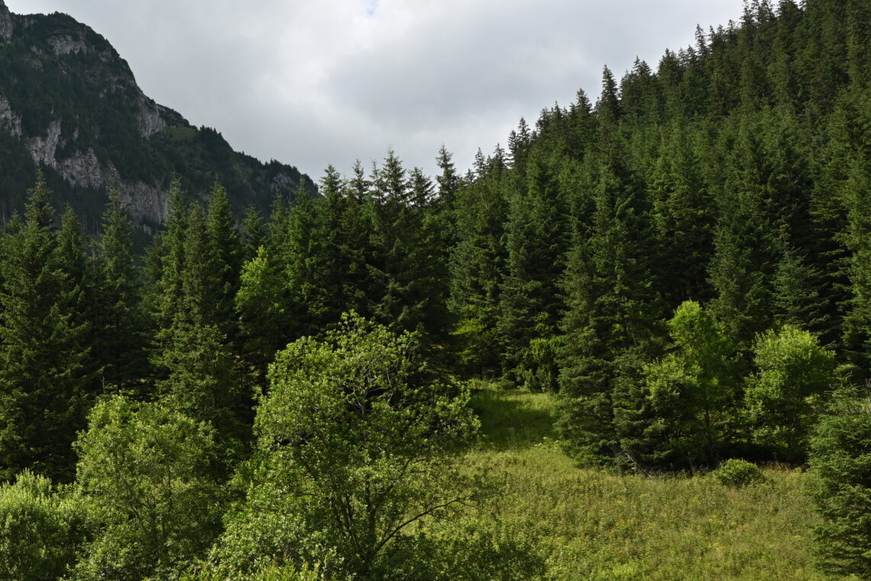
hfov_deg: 34.7
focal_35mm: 54
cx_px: 79
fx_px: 1307
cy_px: 136
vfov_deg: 24.7
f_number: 8
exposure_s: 1/250
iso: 100
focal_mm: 24
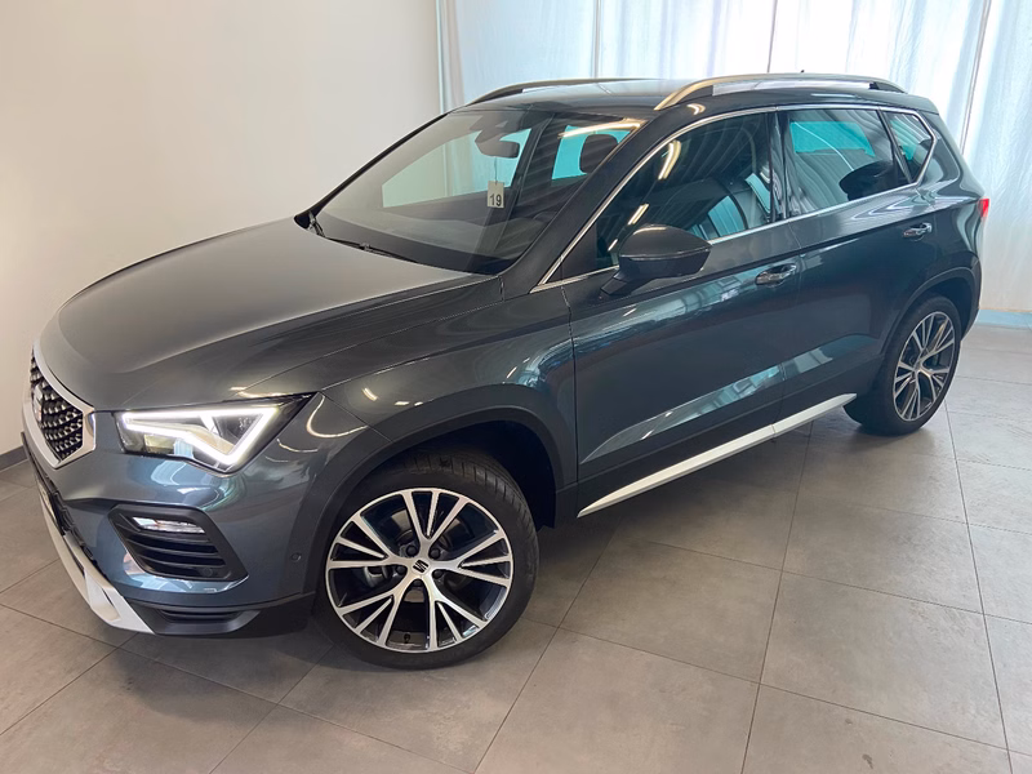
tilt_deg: -22.0
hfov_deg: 67.3
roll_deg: +0.7
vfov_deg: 53.1
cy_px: 387
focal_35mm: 26
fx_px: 775
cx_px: 516
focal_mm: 4.25
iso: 100
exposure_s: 1/50
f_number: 1.8
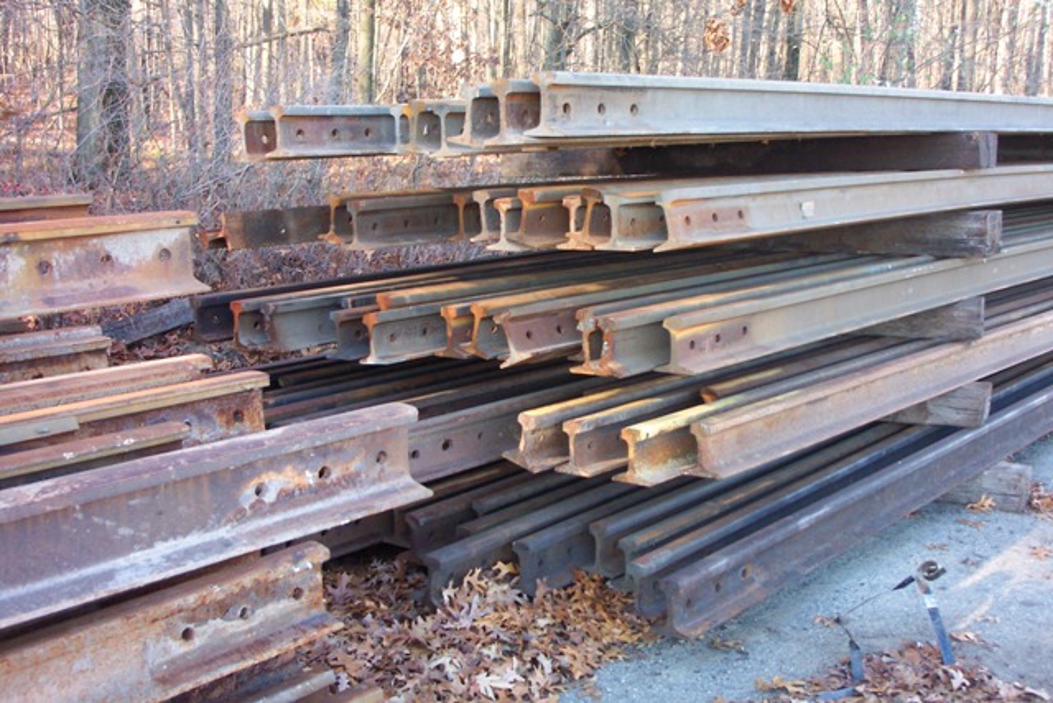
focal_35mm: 47
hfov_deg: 41.9
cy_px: 352
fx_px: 1375
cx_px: 526
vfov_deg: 28.7
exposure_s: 1/60
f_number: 3.1
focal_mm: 9.8
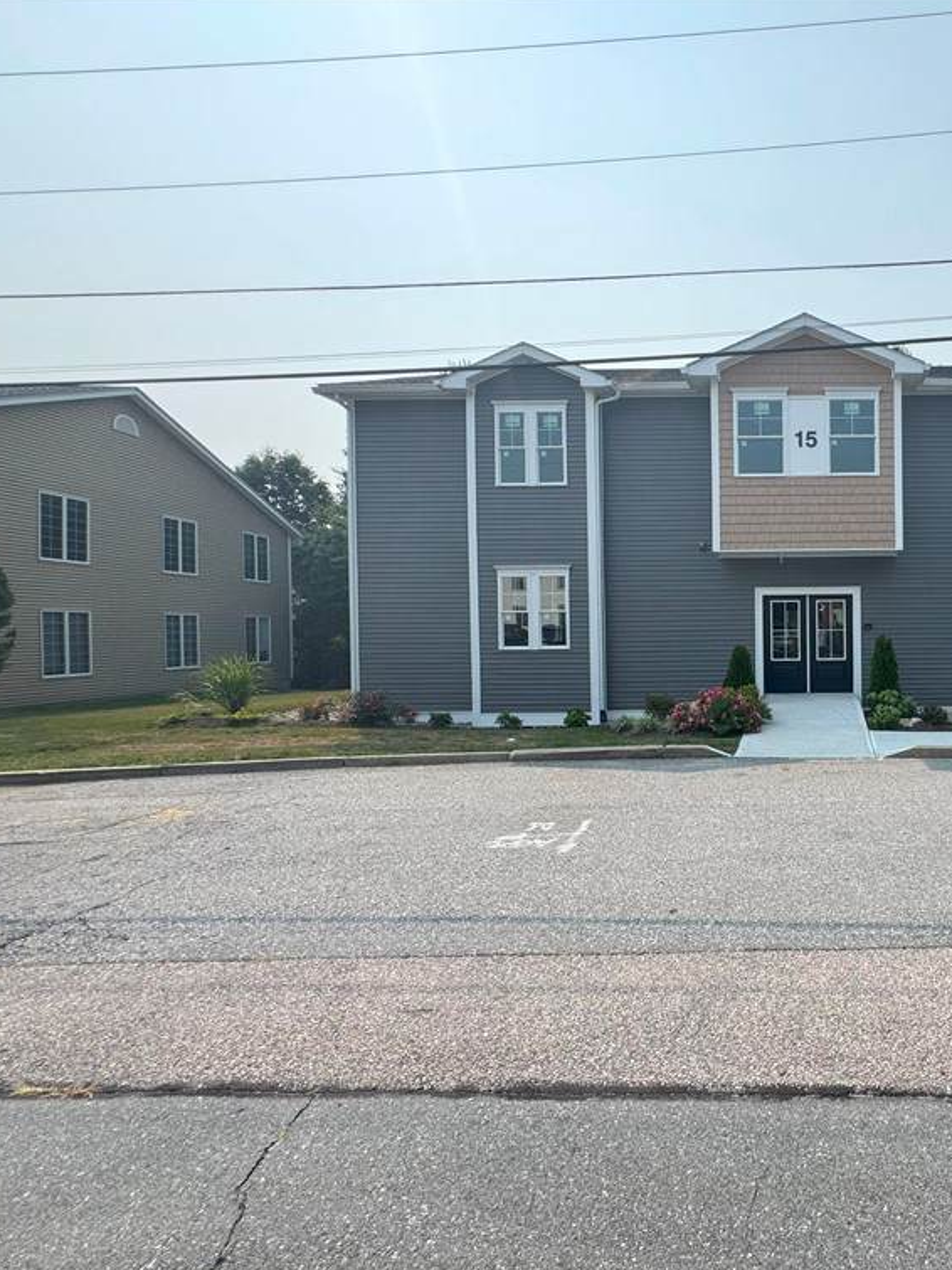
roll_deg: +0.2
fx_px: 697
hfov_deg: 60.6
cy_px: 638
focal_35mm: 19
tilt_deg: -0.4
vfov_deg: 84.7
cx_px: 816
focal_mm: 2.22
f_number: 2.2
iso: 50
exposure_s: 1/1346
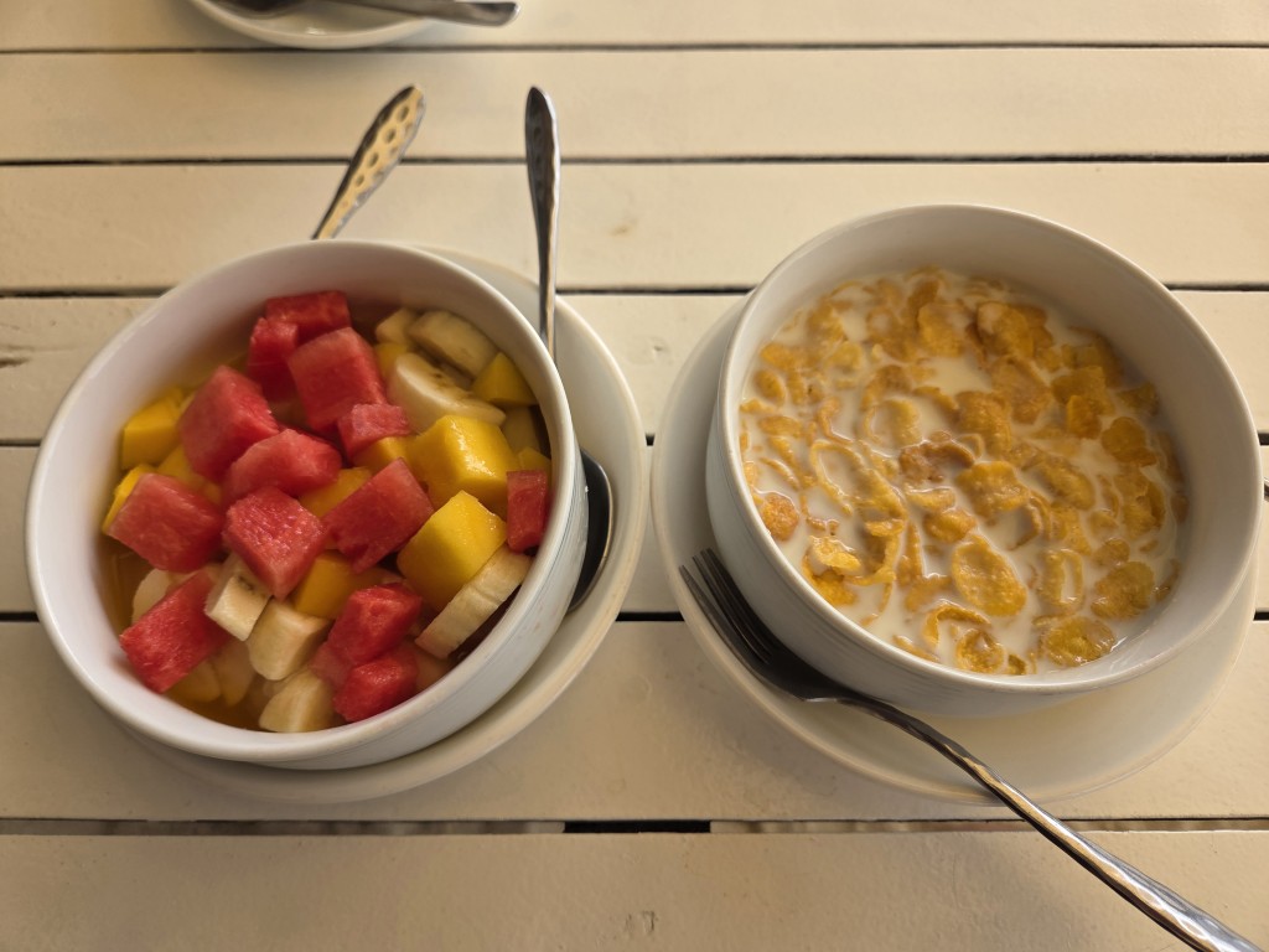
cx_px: 634
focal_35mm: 23
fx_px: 843
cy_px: 476
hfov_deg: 73.9
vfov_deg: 58.9
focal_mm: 5.4
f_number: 1.8
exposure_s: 1/909
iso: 80
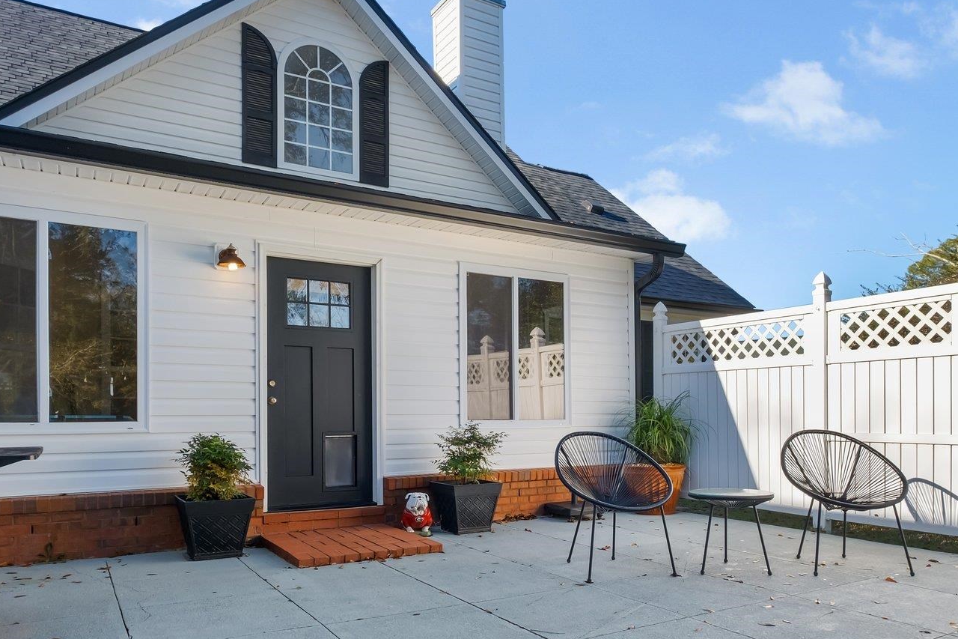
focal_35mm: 24
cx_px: 499
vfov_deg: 52.9
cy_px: 373
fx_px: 639
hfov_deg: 73.7
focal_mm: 10
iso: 400
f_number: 8
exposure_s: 1/680
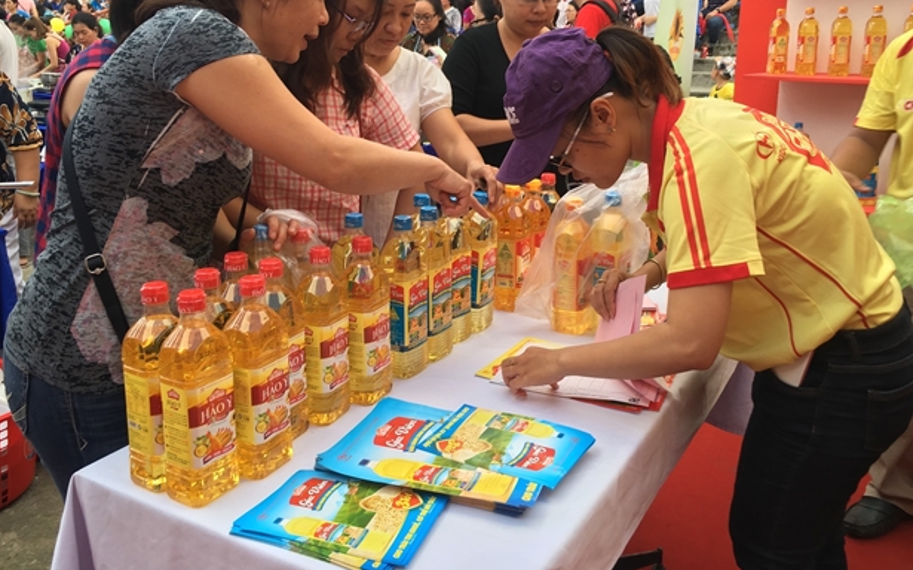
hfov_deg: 59.7
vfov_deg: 39.2
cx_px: 453
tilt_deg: -13.1
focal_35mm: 32
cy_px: 221
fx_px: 796
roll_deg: -0.2
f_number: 2.2
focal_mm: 4.15
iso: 25
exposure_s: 1/117
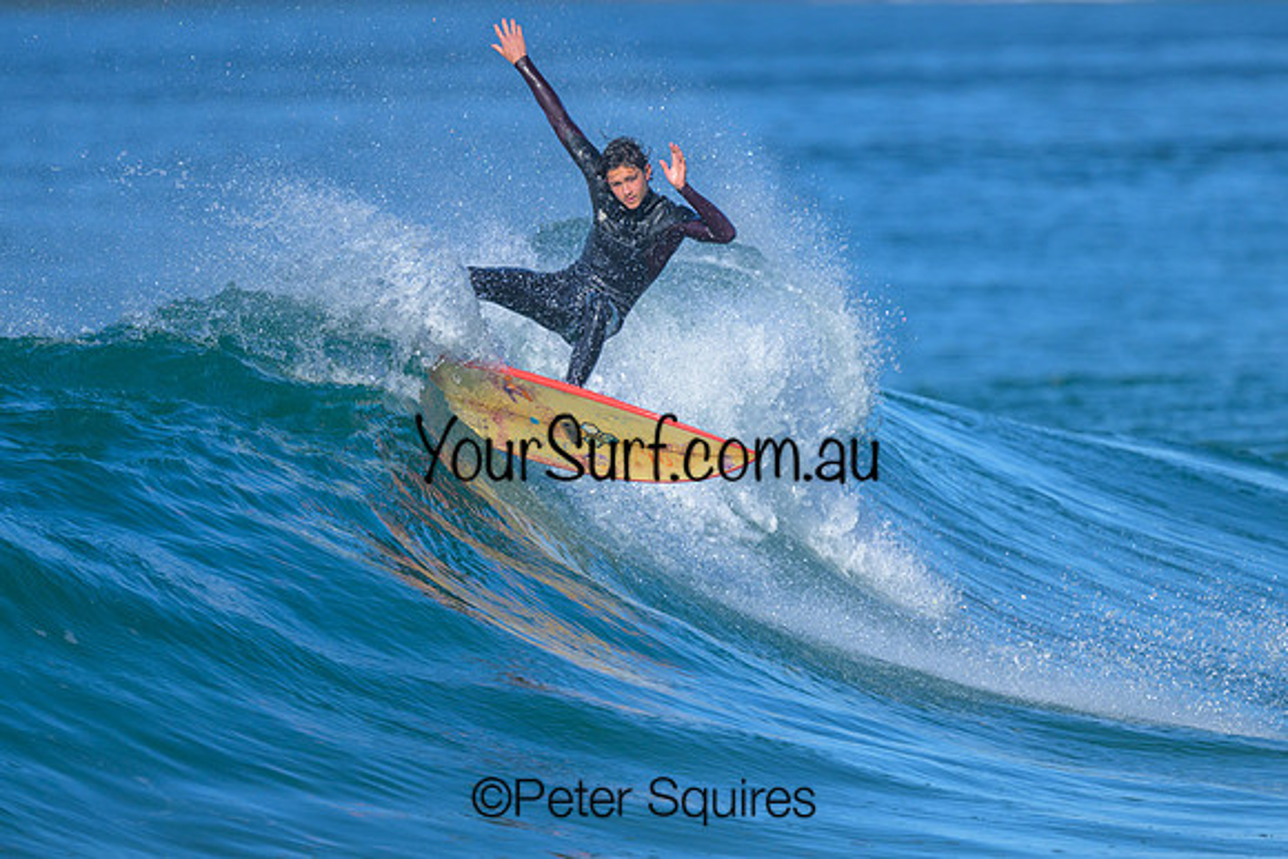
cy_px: 516
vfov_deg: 1.3
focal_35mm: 1101
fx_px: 39381
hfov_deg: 1.9
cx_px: 568
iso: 280
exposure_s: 1/2000
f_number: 6.3
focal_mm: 800
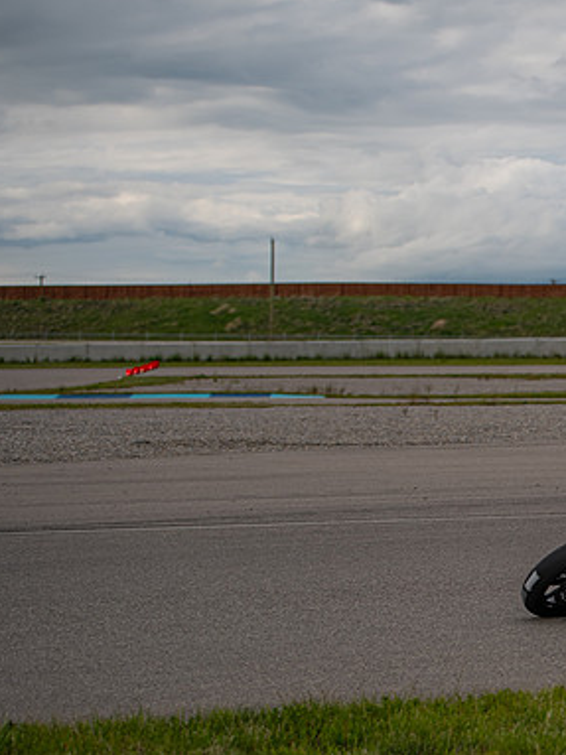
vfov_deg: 12.8
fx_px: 3359
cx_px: 812
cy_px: 509
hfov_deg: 9.4
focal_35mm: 154
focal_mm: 70
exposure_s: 1/1600
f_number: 2.8
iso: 64
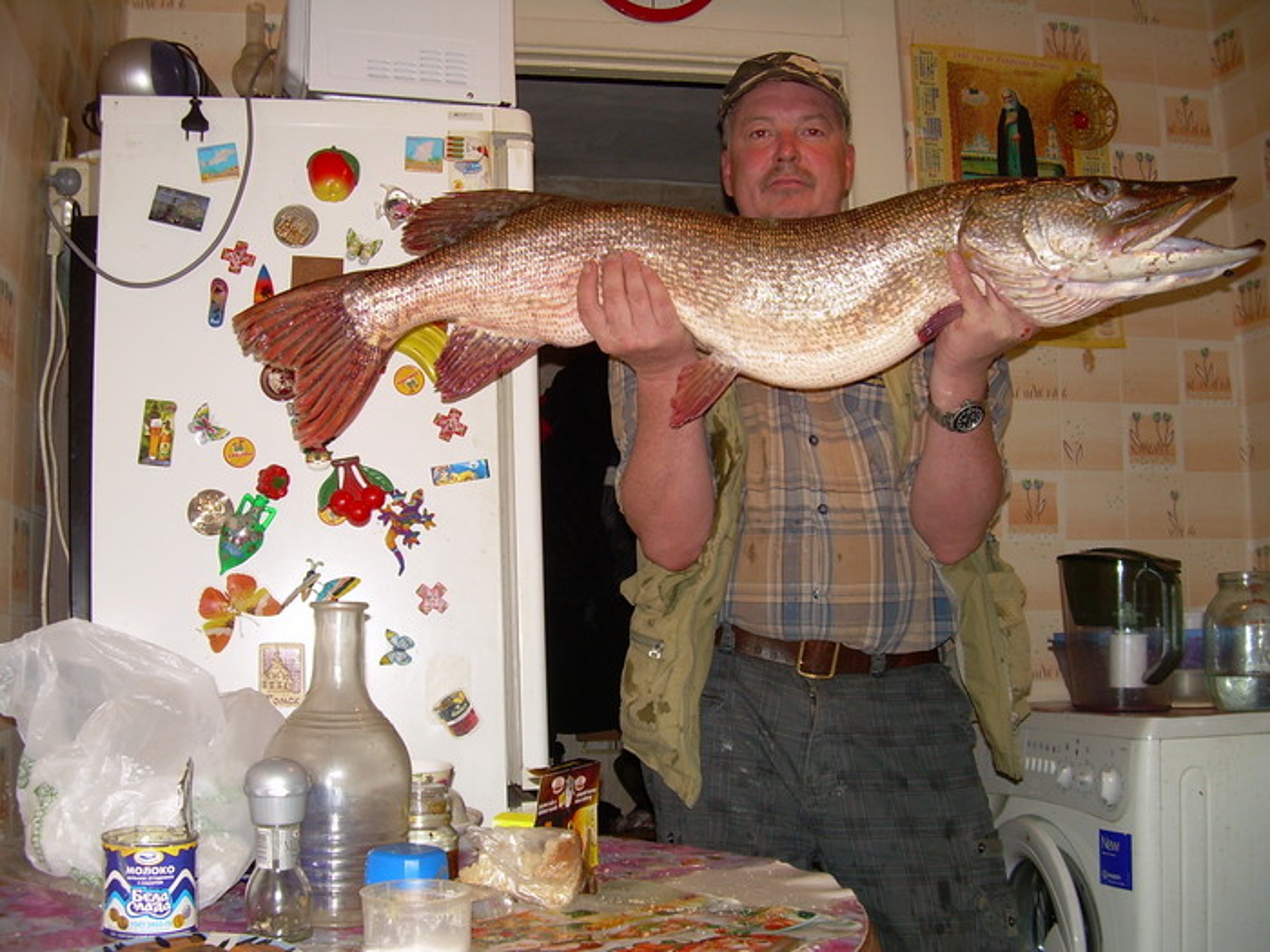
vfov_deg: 37.7
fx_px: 1394
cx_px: 635
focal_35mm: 38
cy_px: 476
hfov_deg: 49.0
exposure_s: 1/60
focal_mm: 6.3
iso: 50
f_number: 2.8
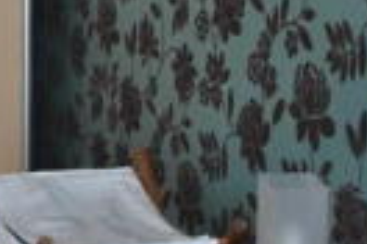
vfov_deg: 10.1
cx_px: -63
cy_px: -24
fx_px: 1366
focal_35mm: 134
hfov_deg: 14.8
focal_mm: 18
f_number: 3.5
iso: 200
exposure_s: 1/60
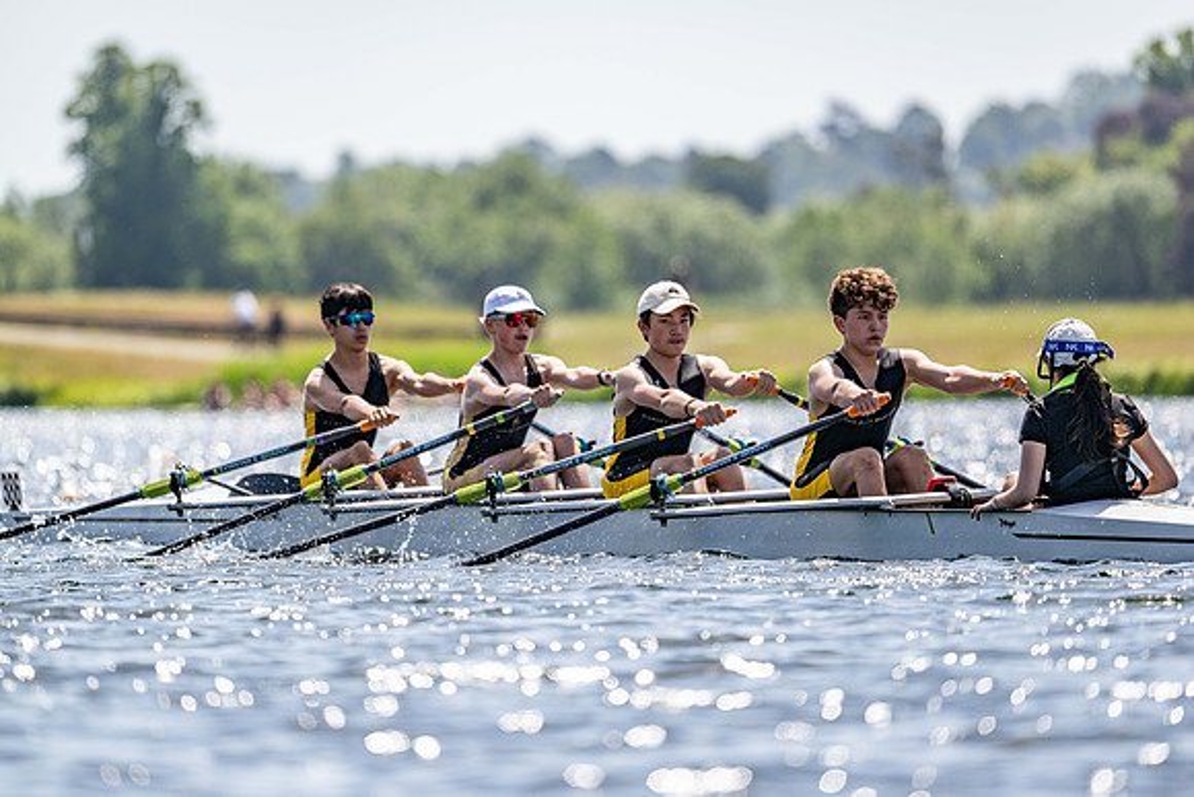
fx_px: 13269
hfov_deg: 5.2
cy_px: 398
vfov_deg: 3.4
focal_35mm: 400
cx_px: 597
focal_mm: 400
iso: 200
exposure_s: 1/2500
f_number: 4.5
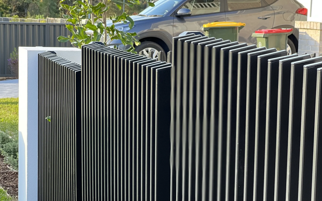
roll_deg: -1.9
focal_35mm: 112
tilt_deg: -9.4
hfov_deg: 18.6
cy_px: 164
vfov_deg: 11.6
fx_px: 983
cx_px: 163
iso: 125
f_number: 2.8
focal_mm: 9
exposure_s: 1/121
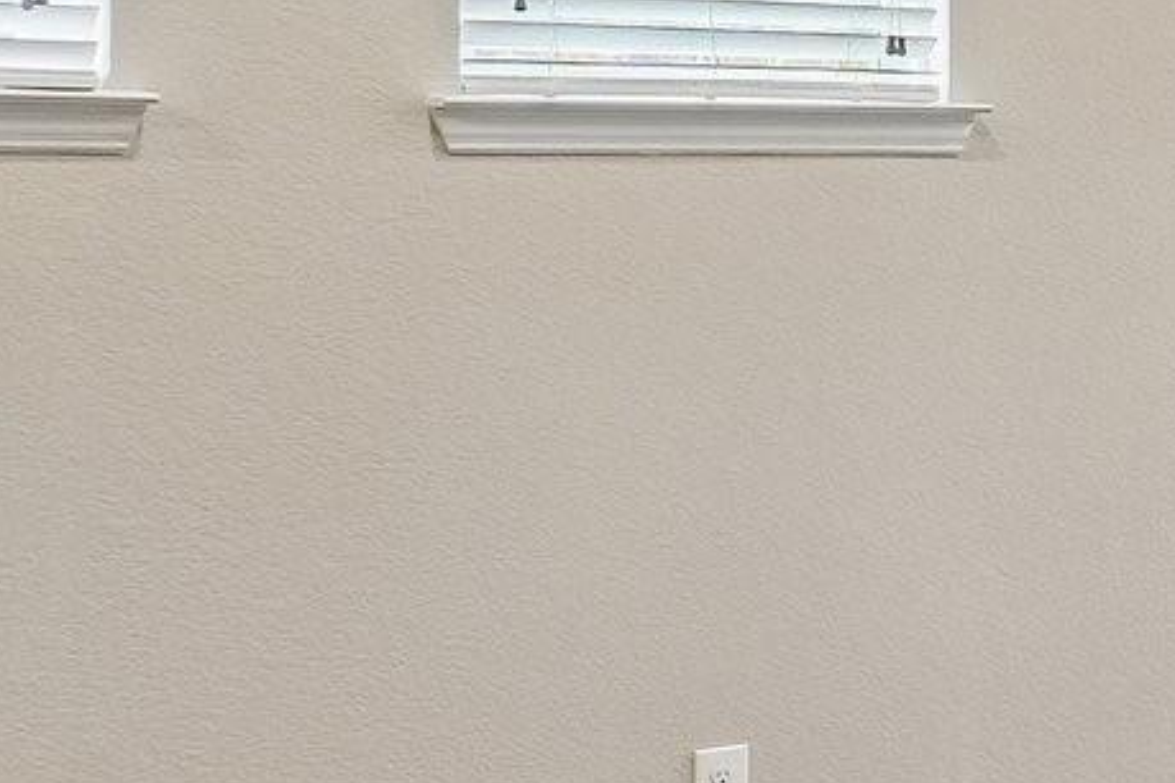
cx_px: 2027
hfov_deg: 21.5
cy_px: 86
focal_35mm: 67
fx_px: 2187
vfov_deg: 19.9
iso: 400
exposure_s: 1/40
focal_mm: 10
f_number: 8
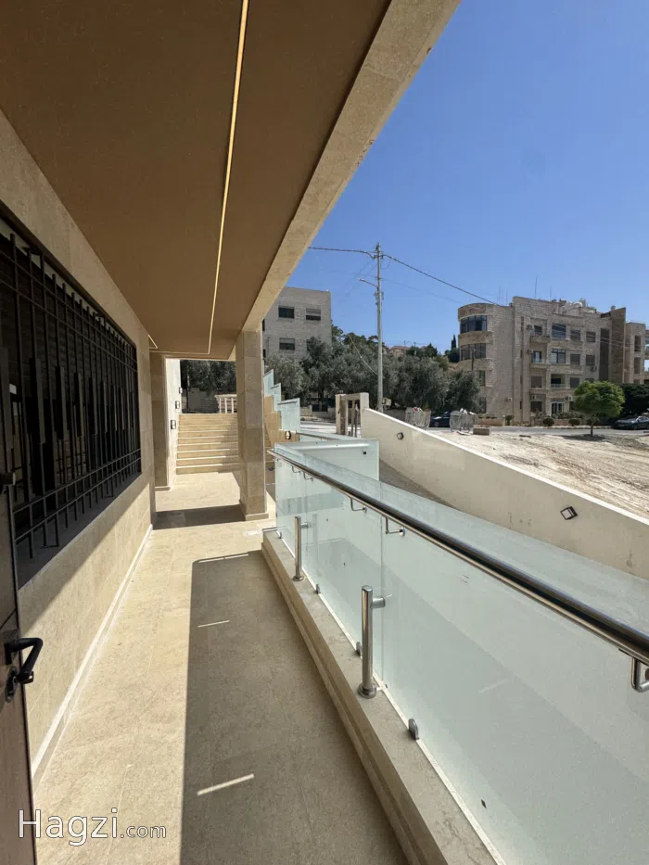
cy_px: 432
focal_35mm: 14
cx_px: 324
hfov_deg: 85.7
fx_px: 350
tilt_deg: -3.1
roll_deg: +2.9
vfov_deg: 102.1
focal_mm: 2.22
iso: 40
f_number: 2.2
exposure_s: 1/3717
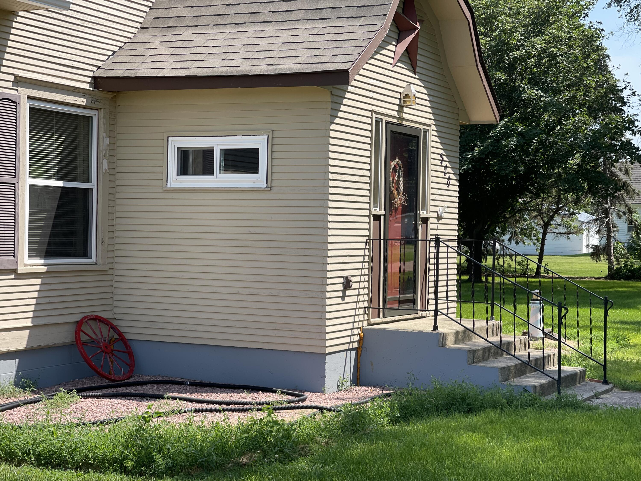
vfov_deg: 22.9
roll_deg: -1.7
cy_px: 240
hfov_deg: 30.3
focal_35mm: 64
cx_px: 320
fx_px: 1185
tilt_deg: -0.3
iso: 32
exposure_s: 1/686
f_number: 2.2
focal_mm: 7.5
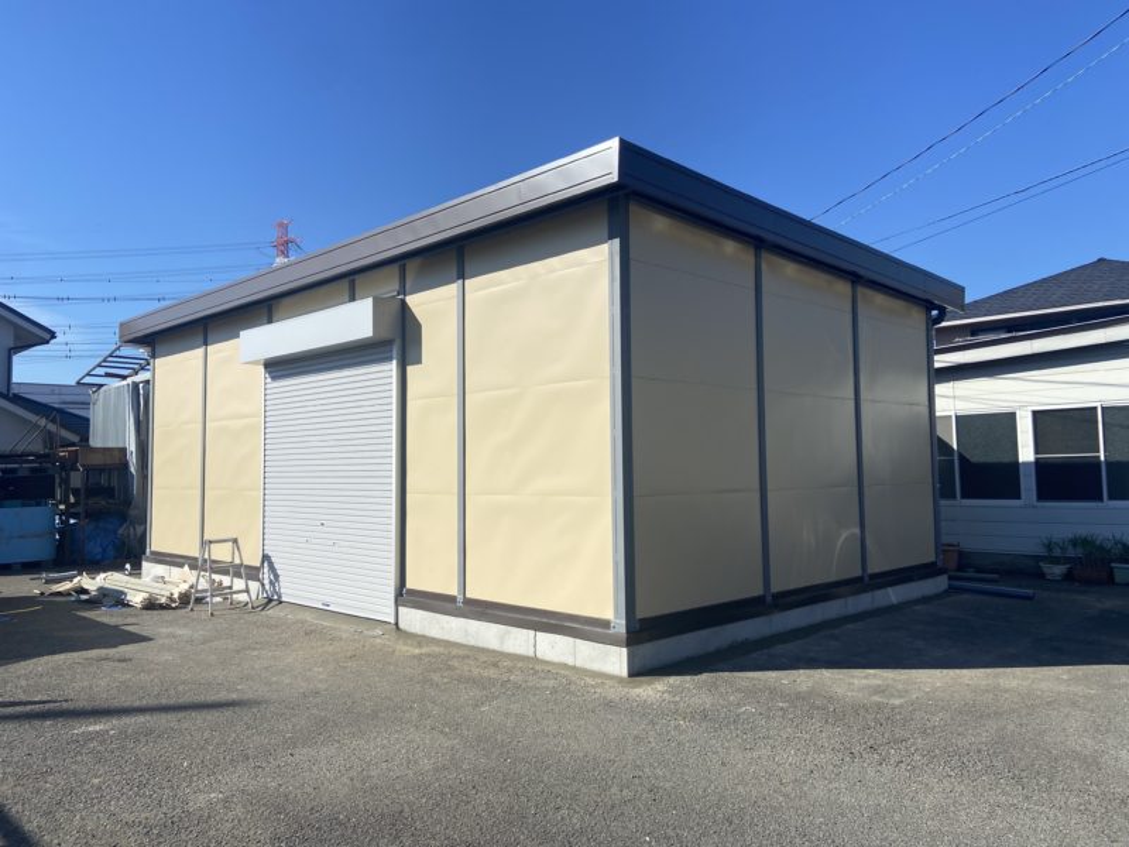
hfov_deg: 67.3
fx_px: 848
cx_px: 564
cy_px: 424
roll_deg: +0.2
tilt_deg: +2.4
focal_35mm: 26
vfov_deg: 53.1
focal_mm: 4.25
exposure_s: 1/3846
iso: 32
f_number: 1.8
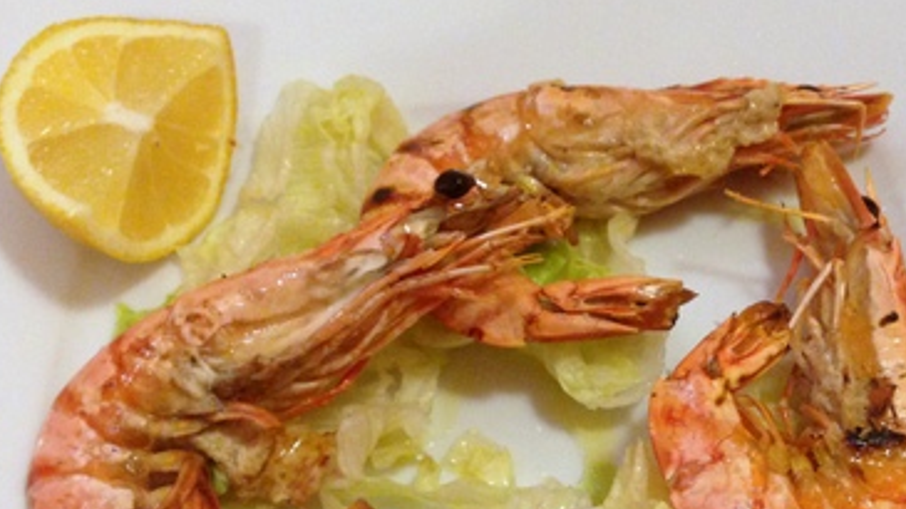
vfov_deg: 18.5
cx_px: 558
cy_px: 541
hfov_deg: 33.2
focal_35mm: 63
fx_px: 1513
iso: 250
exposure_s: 1/20
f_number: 2.4
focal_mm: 4.12
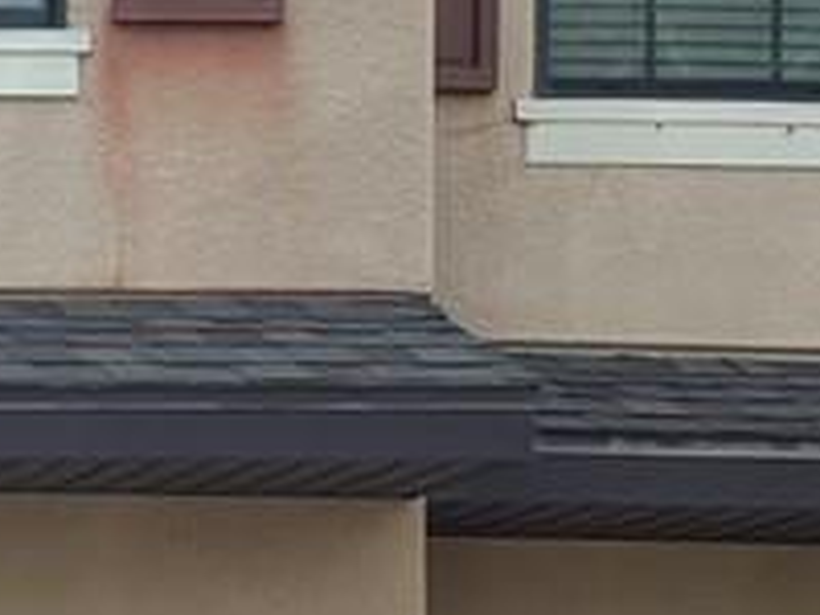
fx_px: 4548
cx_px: -1443
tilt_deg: +1.8
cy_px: 910
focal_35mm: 192
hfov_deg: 8.9
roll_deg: -1.8
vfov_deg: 7.6
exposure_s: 1/2169
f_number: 1.78
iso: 100
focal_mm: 6.76
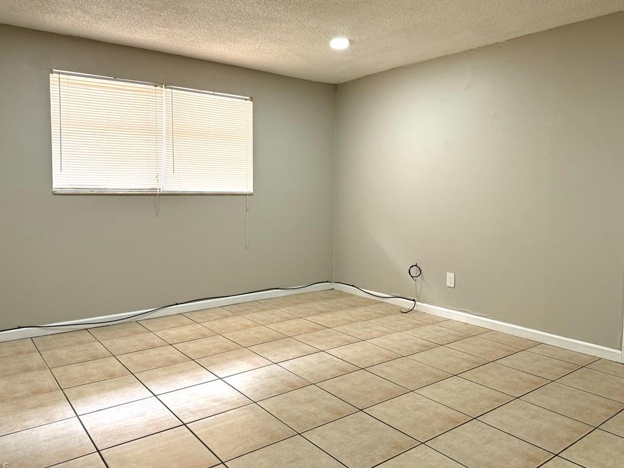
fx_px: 469
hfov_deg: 67.3
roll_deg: -0.8
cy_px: 219
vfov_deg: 53.0
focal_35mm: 26
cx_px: 298
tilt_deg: -3.4
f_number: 1.78
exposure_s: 1/120
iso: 125
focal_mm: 6.76
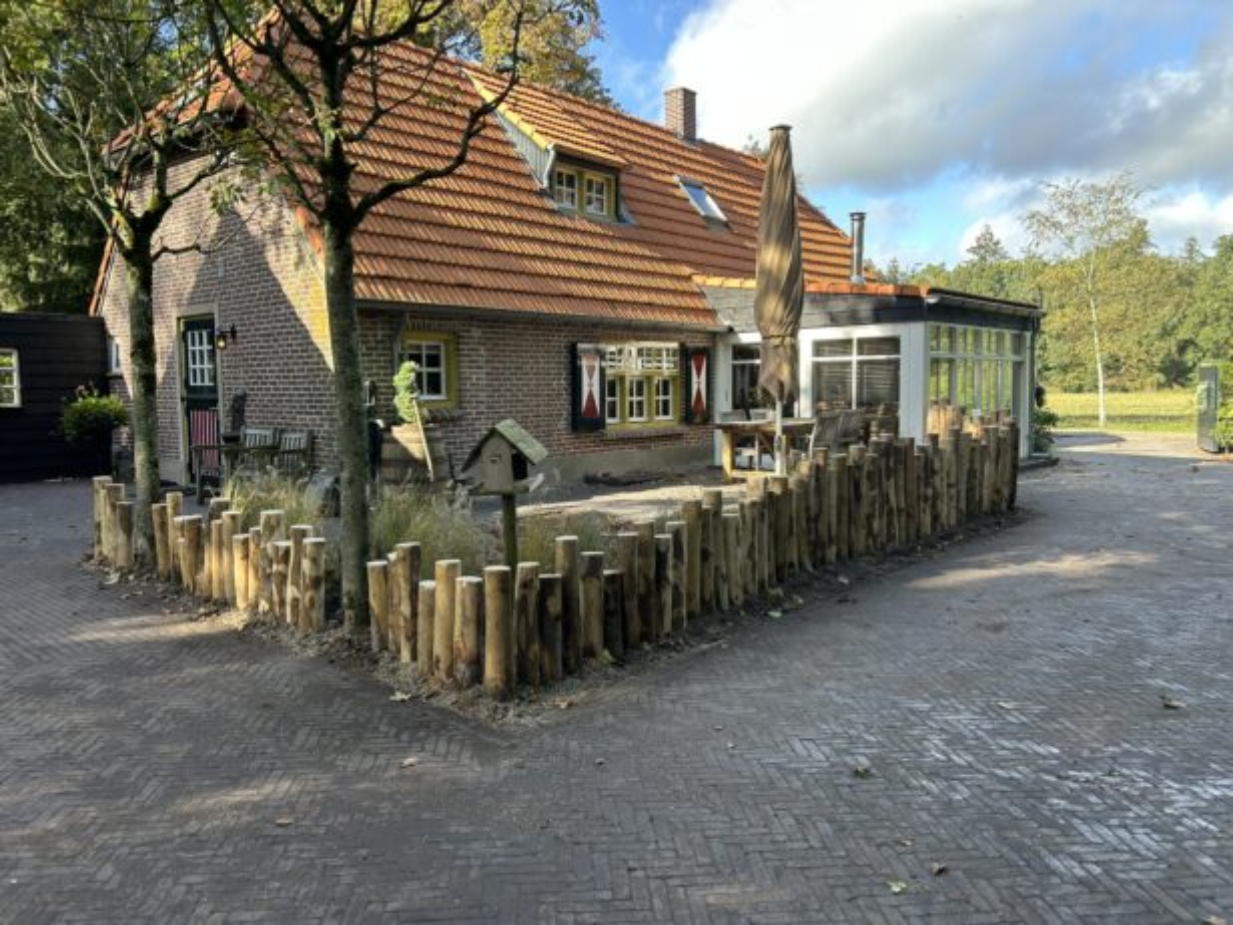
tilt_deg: -5.0
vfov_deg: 53.0
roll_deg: +0.7
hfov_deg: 67.3
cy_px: 462
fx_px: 926
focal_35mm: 26
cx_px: 616
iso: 50
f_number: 1.5
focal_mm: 5.7
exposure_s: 1/452
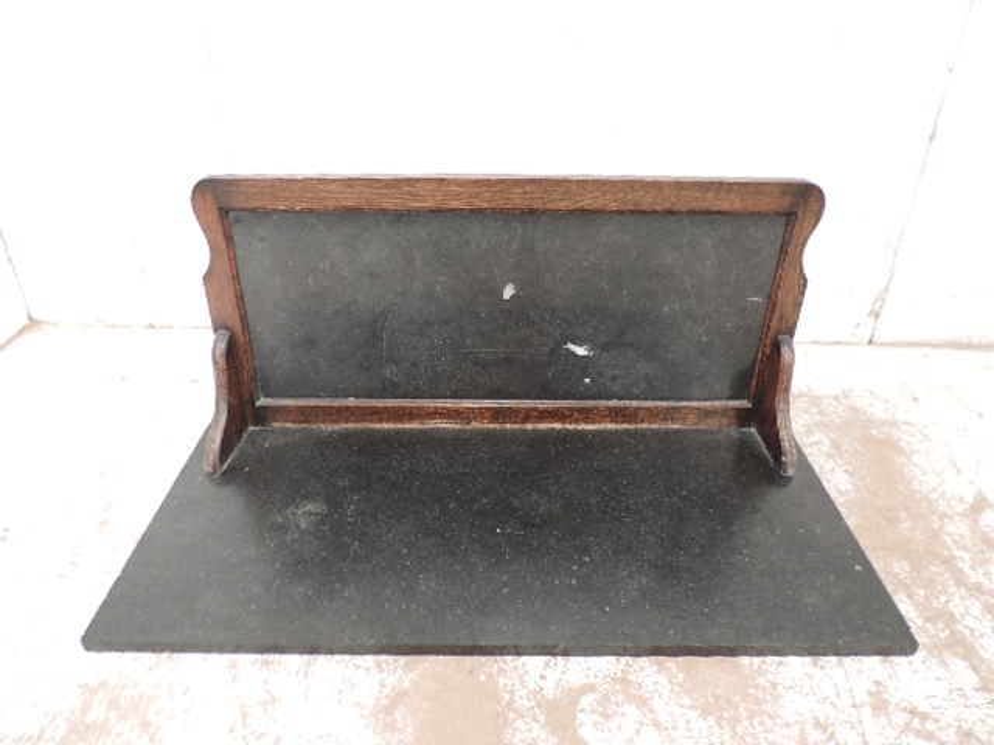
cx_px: 497
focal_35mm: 24
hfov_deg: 71.6
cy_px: 372
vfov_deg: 56.8
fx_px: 689
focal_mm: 4.3
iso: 400
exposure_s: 1/13
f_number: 3
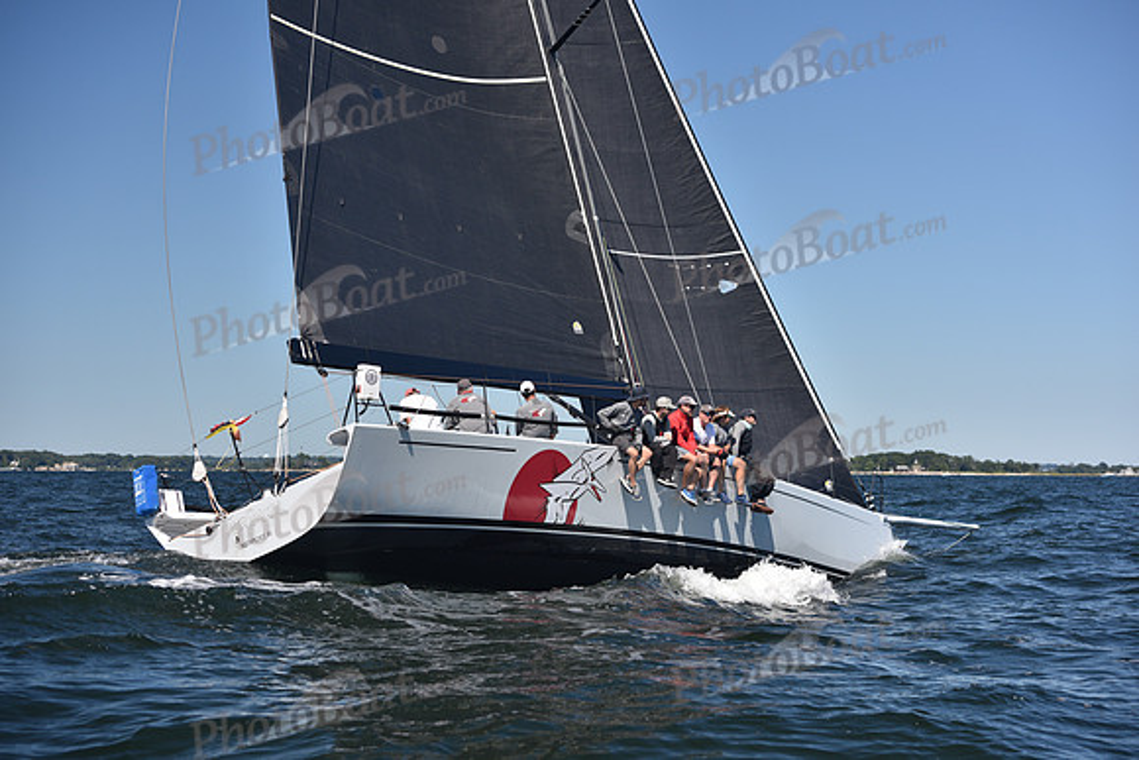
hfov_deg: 28.8
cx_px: 570
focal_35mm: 70
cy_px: 380
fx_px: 2215
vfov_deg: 19.5
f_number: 4.5
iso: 200
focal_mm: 70
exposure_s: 1/800
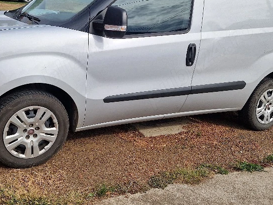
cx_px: 103
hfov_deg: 44.4
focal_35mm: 42
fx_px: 331
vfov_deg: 34.0
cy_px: 68
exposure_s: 1/2000
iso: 50
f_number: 1.8
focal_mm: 5.4
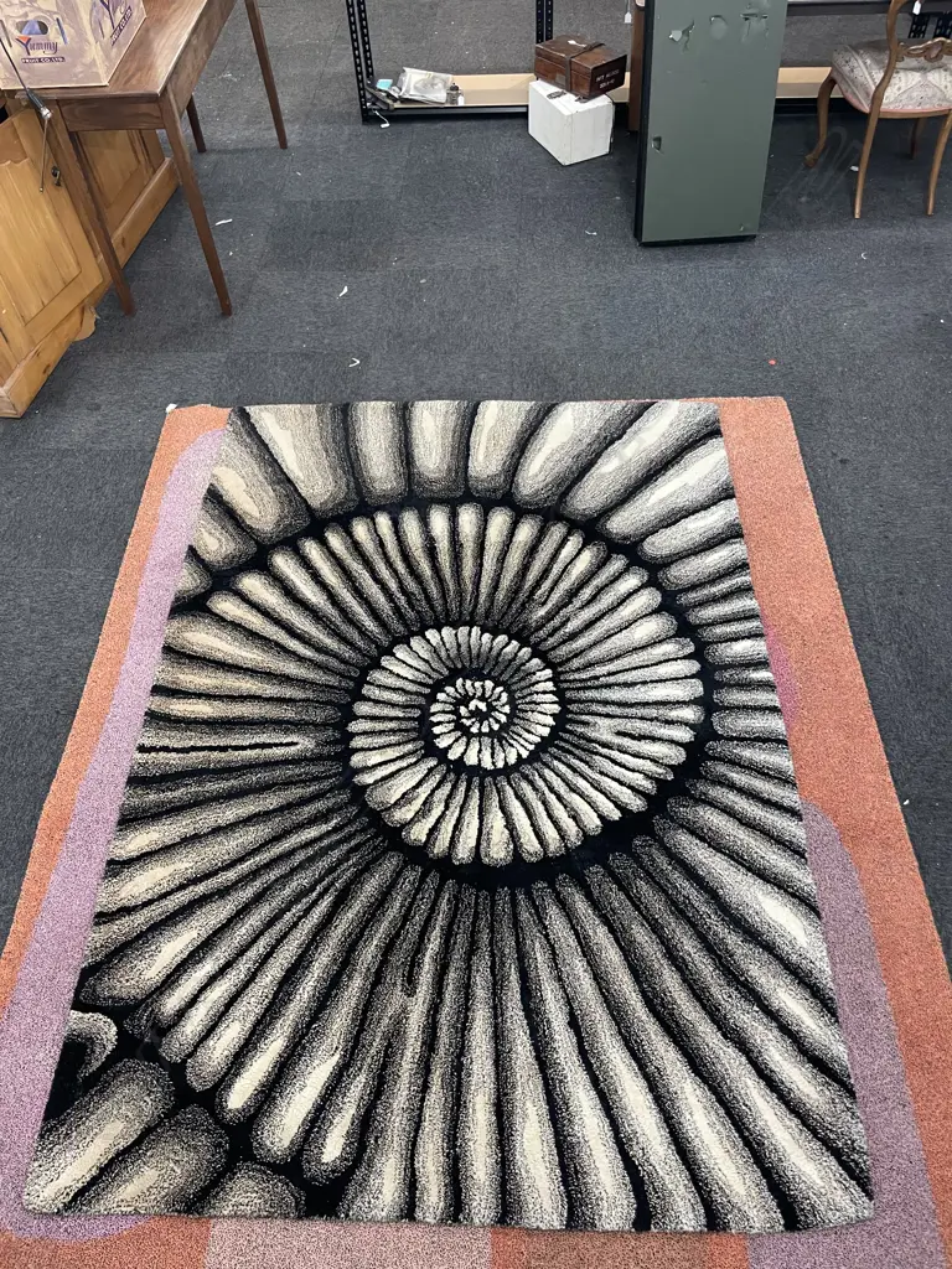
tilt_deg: -53.2
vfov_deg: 67.3
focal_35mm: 26
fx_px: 953
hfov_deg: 53.1
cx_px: 476
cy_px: 634
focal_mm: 4.2
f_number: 1.6
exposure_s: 1/50
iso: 160
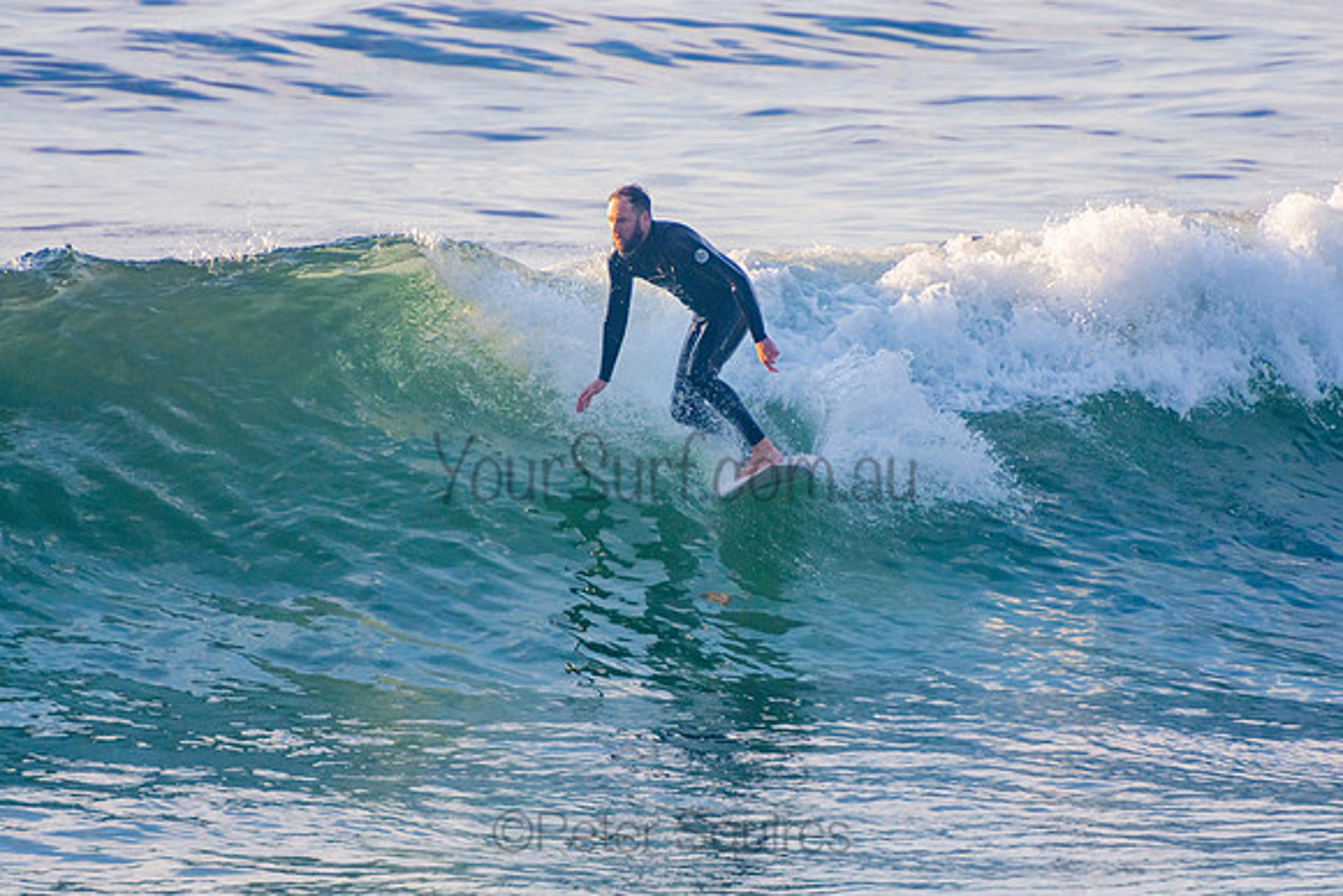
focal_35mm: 621
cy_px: 448
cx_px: 672
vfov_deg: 2.2
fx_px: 23184
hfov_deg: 3.3
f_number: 5.6
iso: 560
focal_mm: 400
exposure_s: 1/1250
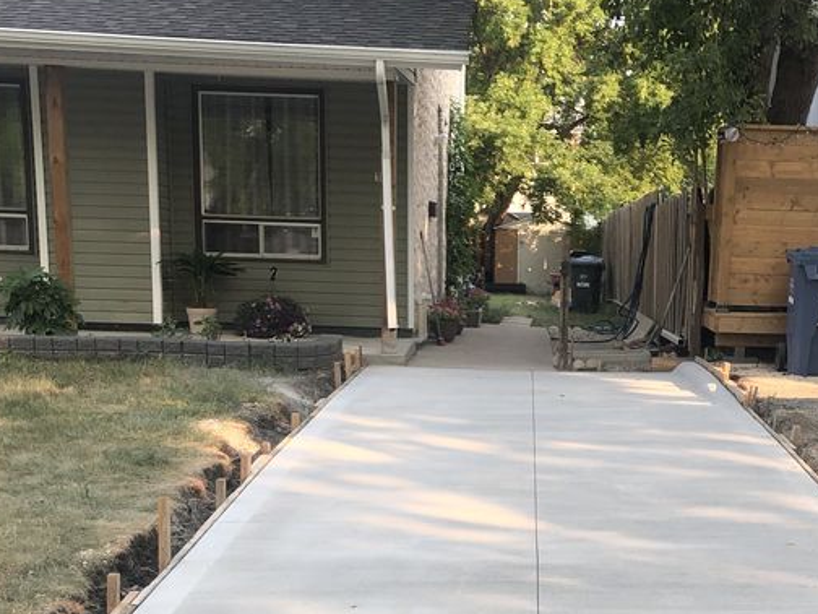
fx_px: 1323
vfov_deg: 25.2
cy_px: 565
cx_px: 565
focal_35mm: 56
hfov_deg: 33.9
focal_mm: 3.99
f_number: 1.8
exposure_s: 1/298
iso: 20
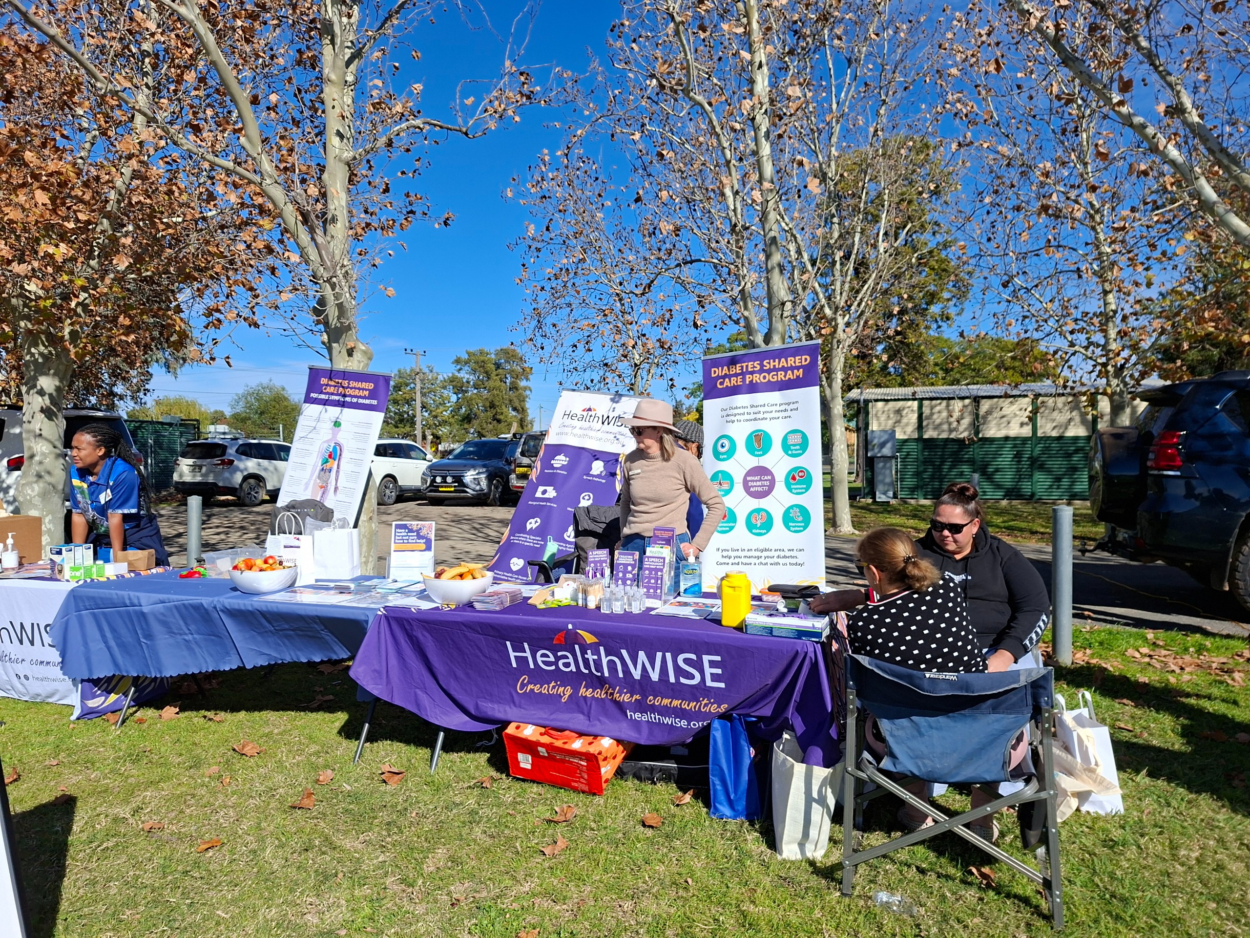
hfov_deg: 73.9
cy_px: 469
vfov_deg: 58.9
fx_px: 831
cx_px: 625
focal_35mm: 23
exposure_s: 1/2825
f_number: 1.8
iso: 50
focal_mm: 5.54
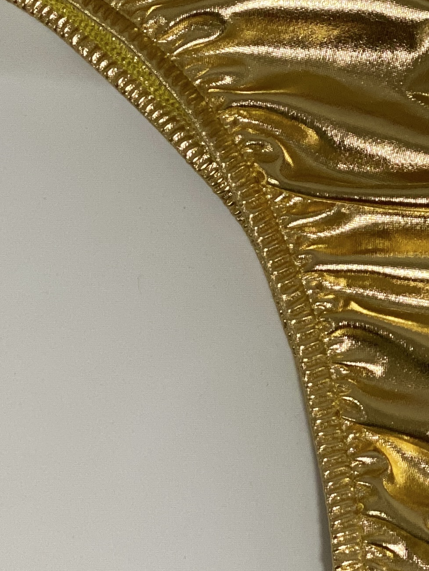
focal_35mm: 161
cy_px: 146
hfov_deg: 9.1
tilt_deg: -85.9
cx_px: 474
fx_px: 2660
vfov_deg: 12.2
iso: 160
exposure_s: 1/100
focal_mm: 6
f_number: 2
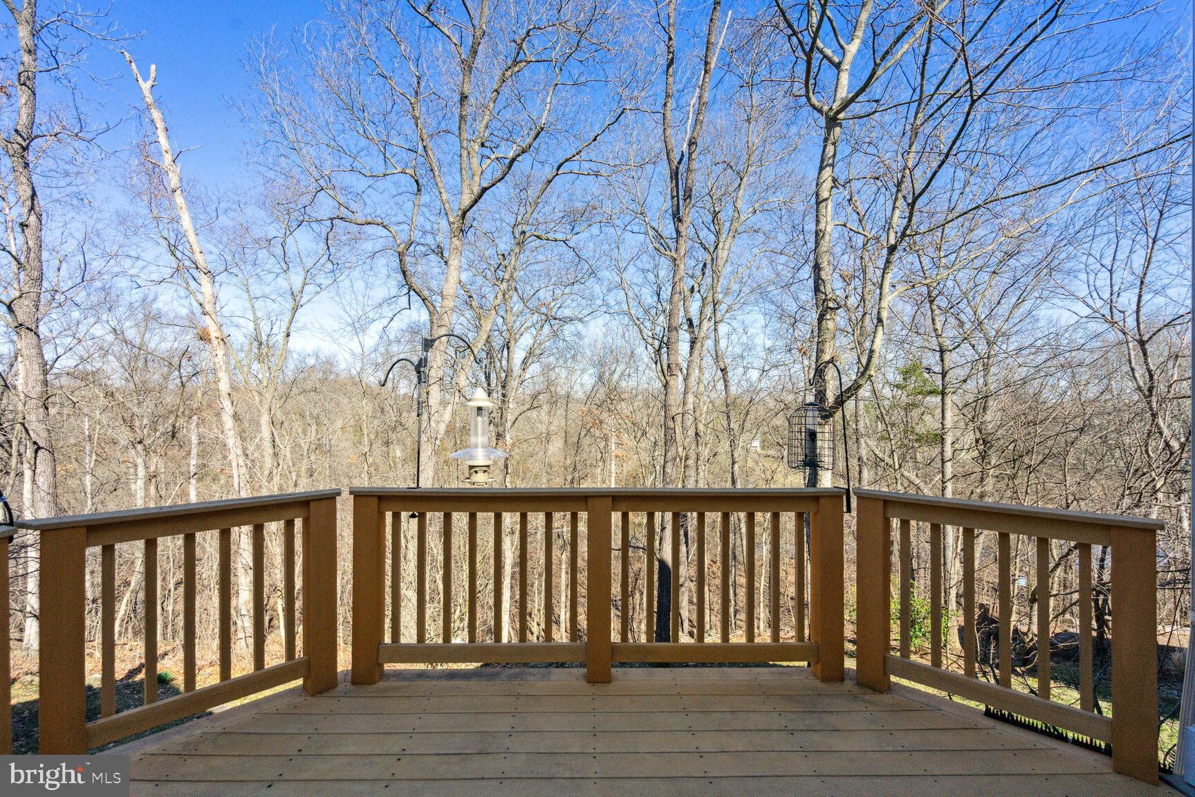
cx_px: 598
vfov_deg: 73.7
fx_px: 531
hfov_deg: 96.7
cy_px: 398
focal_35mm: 16
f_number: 8
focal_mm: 16
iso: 800
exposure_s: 1/1000
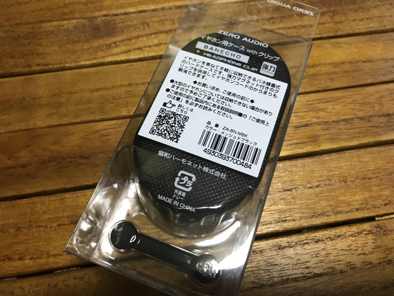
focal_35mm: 28
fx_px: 319
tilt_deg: -67.3
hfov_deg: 63.4
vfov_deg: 49.7
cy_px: 148
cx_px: 197
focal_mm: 3.99
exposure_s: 1/17
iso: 100
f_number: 1.8
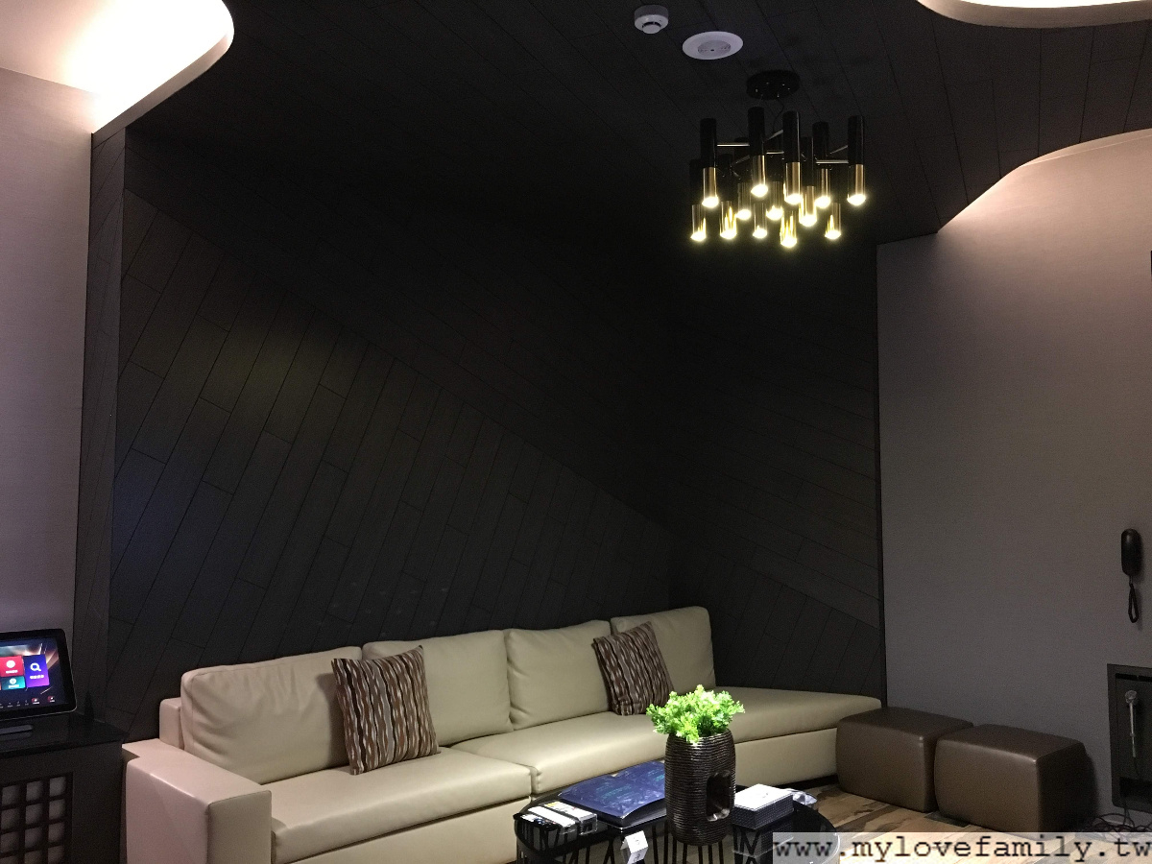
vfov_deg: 48.2
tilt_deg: +5.0
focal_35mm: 29
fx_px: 965
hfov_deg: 61.7
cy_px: 432
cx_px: 576
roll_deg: -0.3
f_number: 2.2
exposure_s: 1/15
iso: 320
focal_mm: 4.15
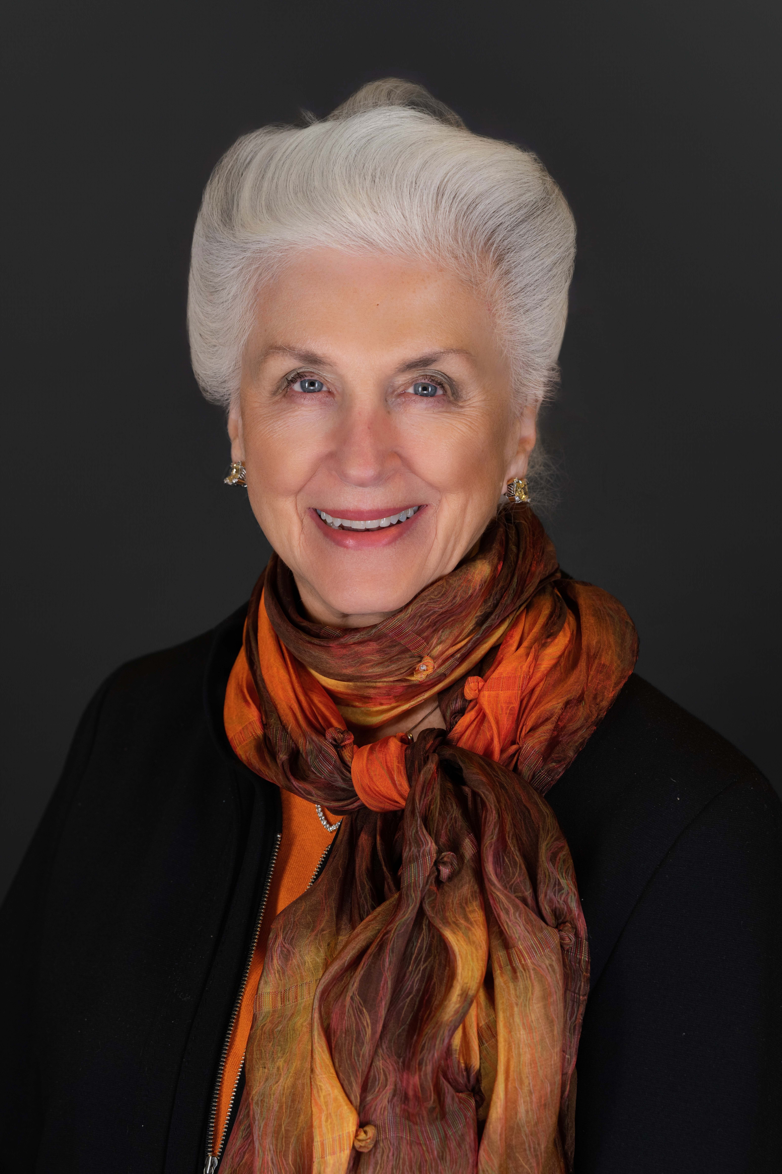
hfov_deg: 12.4
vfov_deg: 18.5
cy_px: 587
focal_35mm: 110
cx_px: 391
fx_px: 3597
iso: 400
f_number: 5
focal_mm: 110.4
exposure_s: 1/80
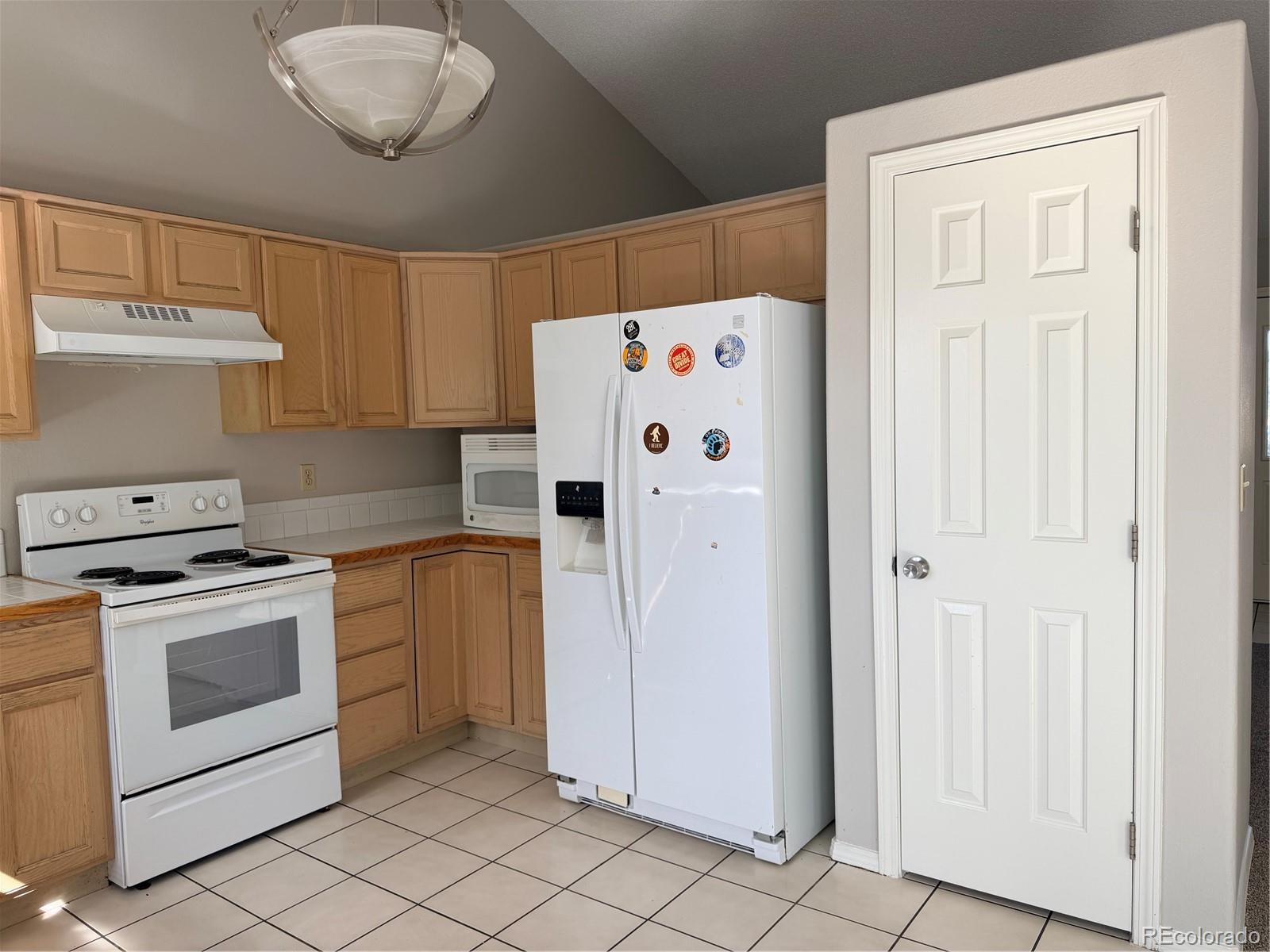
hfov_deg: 71.6
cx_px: 635
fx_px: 881
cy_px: 476
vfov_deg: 56.8
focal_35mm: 24
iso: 80
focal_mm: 6.76
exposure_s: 1/327
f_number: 1.78
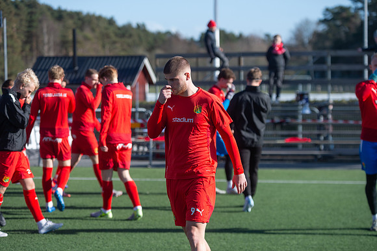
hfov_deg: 18.3
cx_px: 188
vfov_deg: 12.2
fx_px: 1172
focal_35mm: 112
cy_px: 126
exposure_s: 1/1000
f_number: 3.5
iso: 100
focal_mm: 112
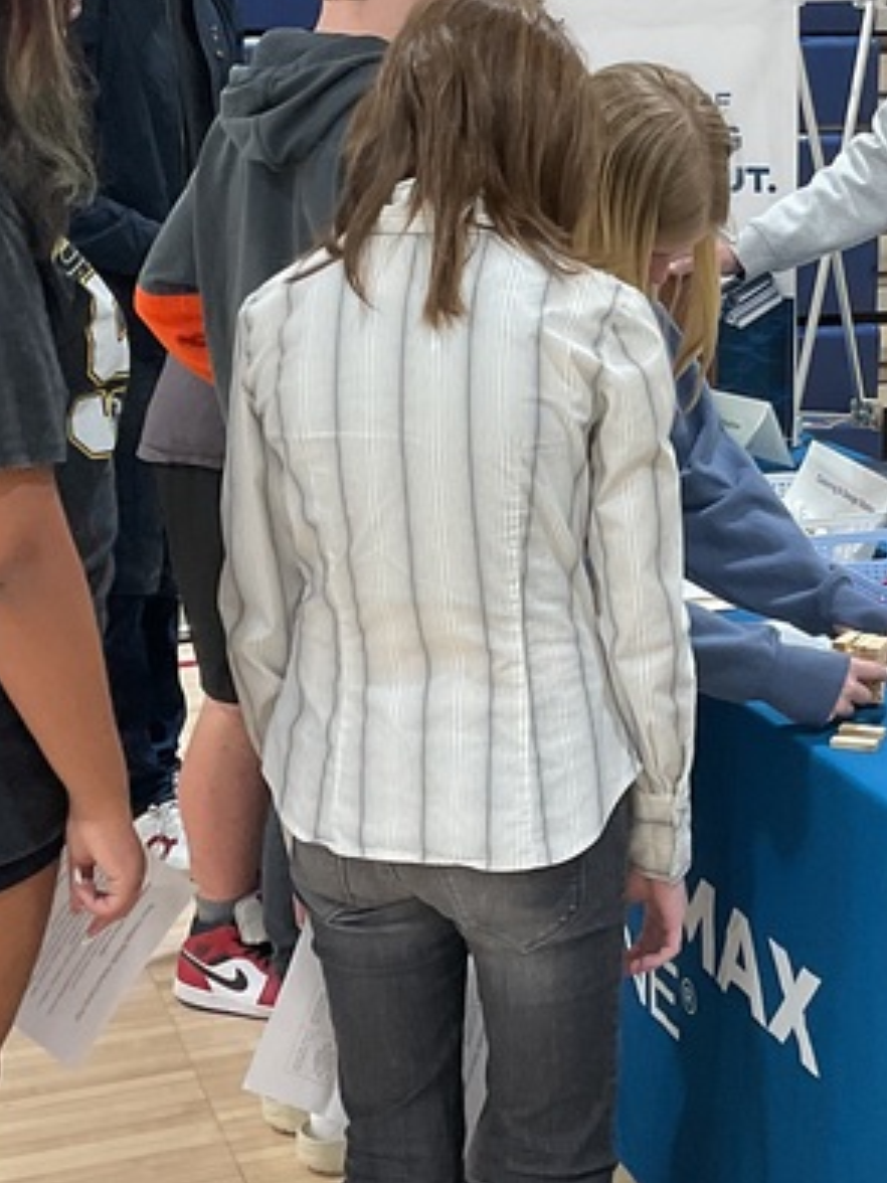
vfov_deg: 26.2
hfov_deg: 19.7
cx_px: 718
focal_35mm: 74
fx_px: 2528
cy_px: 422
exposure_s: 1/60
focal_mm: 3
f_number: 1.8
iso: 80
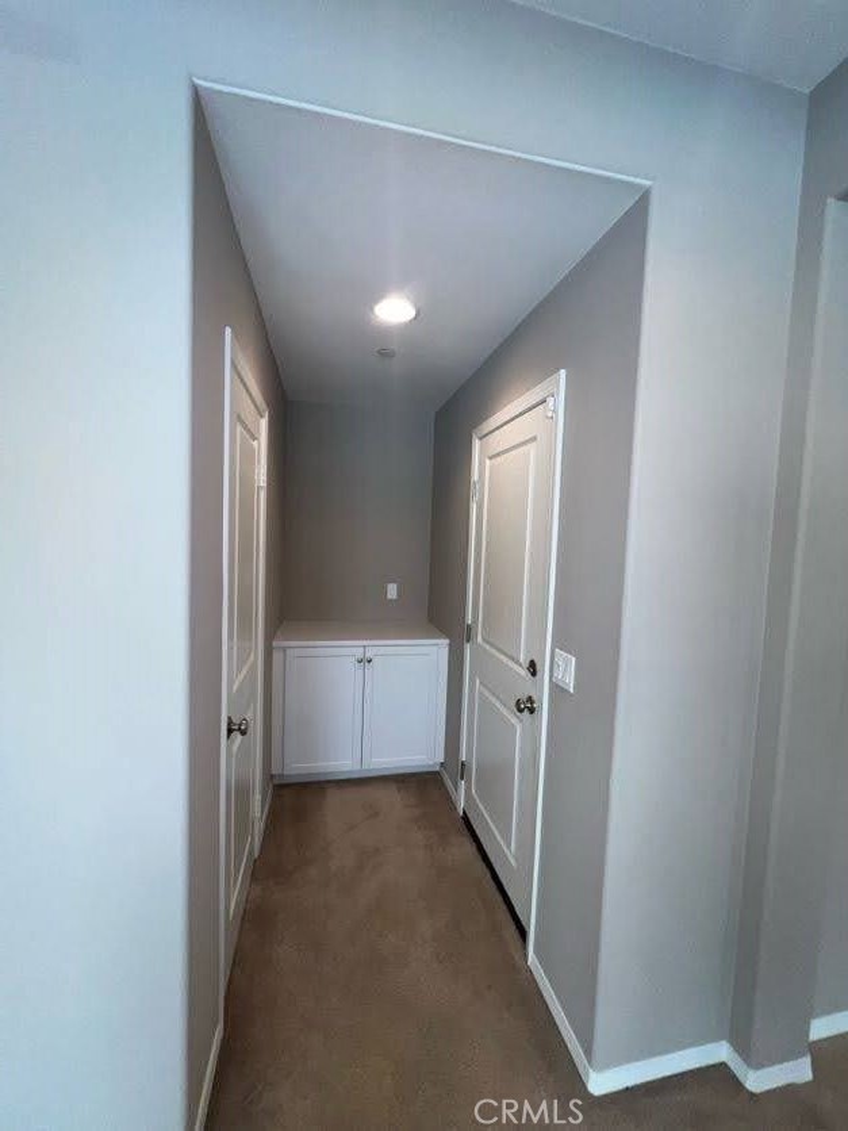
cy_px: 566
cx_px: 424
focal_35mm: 13
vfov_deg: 106.2
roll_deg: -1.5
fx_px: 425
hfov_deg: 89.9
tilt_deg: -3.5
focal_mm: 1.57
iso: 80
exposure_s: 1/60
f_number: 1.8
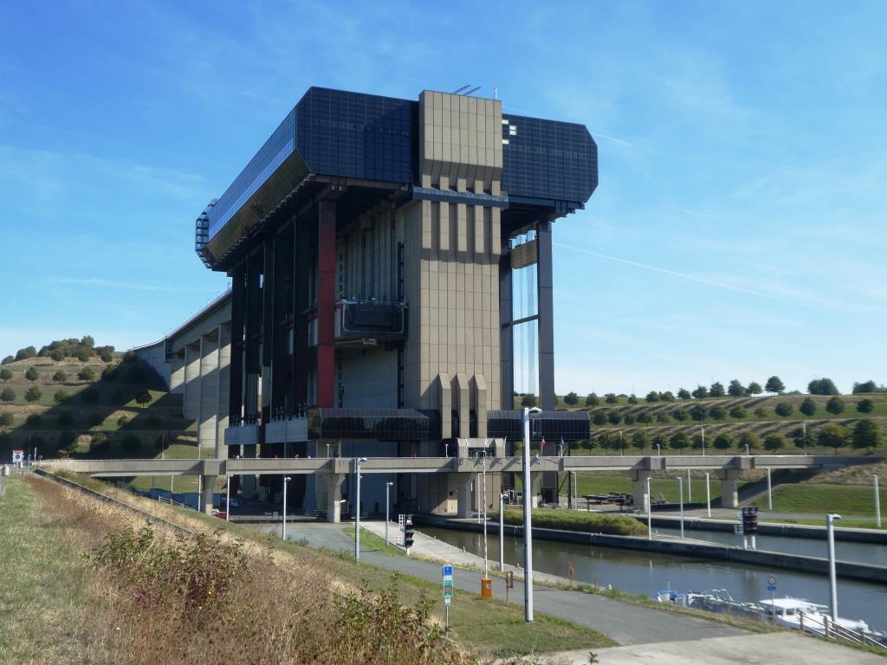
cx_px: 444
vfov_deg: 38.7
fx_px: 948
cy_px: 332
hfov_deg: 50.1
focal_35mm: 37
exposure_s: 1/500
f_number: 3.7
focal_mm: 6.7
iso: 80
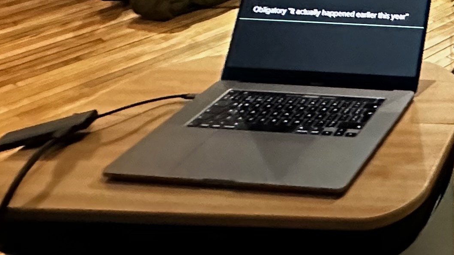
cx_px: 638
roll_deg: -2.3
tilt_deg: -5.6
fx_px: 698
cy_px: -205
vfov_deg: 17.0
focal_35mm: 58
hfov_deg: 27.7
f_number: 2.2
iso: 1000
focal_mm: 2.22
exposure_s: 1/34
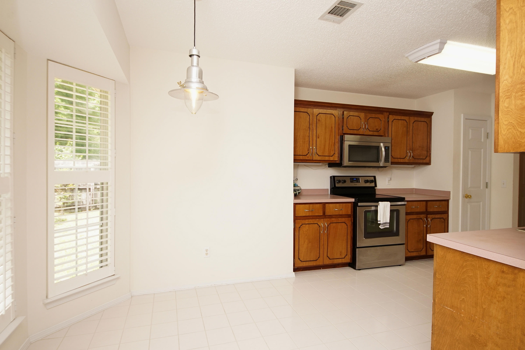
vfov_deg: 67.4
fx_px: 263
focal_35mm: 18
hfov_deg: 90.0
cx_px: 262
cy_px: 175
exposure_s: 1/160
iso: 640
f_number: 4.5
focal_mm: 12
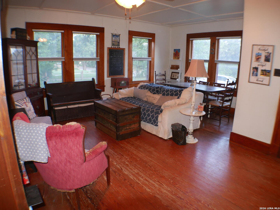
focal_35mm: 30
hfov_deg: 59.9
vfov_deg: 46.8
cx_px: 140
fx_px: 243
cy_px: 105
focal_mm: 15
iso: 800
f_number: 3.6
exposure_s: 1/8
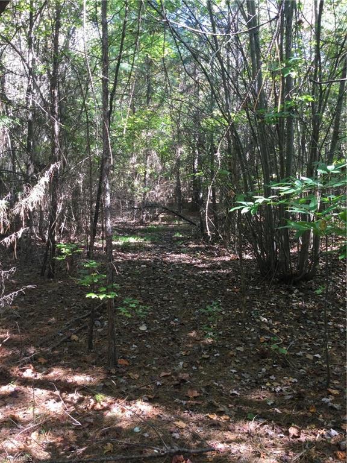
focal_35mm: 31
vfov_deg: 58.4
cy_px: 232
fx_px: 414
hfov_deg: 45.4
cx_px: 174
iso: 32
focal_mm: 3.3
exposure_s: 1/30
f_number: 2.4
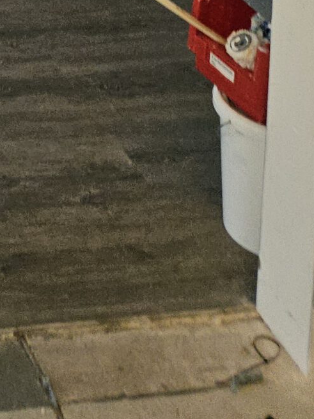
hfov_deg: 14.0
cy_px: -387
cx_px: -298
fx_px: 1088
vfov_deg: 16.9
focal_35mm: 90
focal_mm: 5.4
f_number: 1.8
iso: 100
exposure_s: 1/50
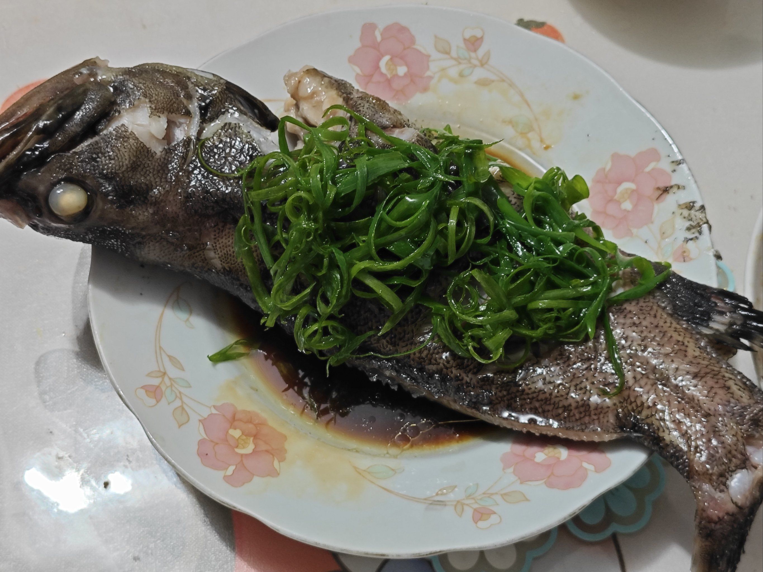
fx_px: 507
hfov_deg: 73.9
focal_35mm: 23
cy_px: 286
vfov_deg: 58.9
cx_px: 382
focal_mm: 5.43
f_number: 1.8
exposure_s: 1/25
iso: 160
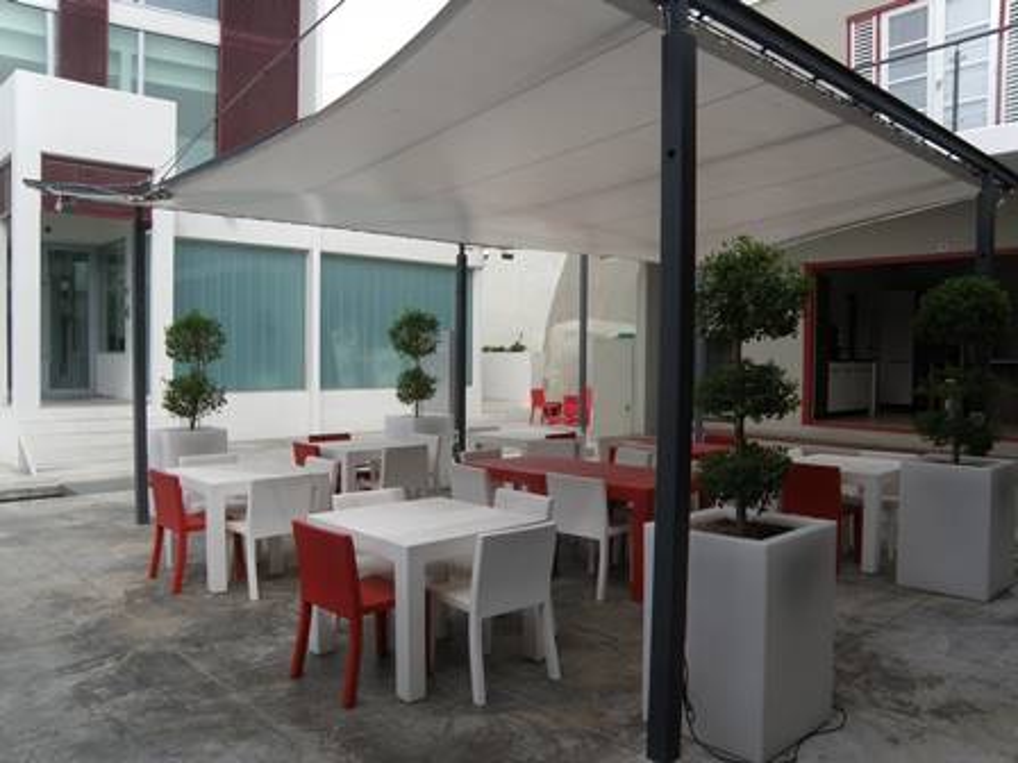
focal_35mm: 26
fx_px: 765
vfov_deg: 53.1
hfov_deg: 67.3
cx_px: 509
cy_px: 382
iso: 64
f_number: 5.6
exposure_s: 1/160
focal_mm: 4.6
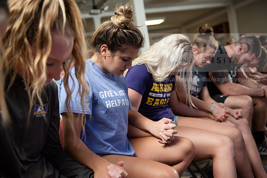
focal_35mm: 38
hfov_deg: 50.7
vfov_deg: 35.1
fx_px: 282
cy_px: 89
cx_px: 134
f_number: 3.2
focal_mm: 38
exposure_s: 1/125
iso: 800
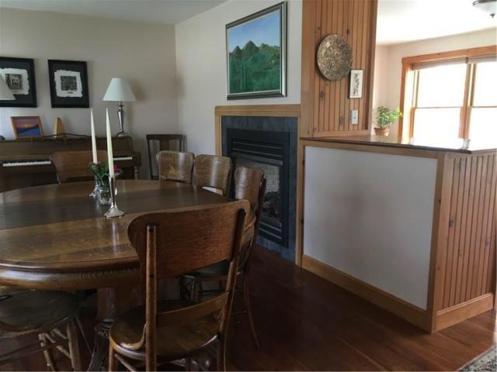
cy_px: 186
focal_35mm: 29
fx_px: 416
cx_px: 248
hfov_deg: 61.7
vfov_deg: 48.2
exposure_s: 1/30
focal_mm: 4.15
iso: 100
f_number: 2.2
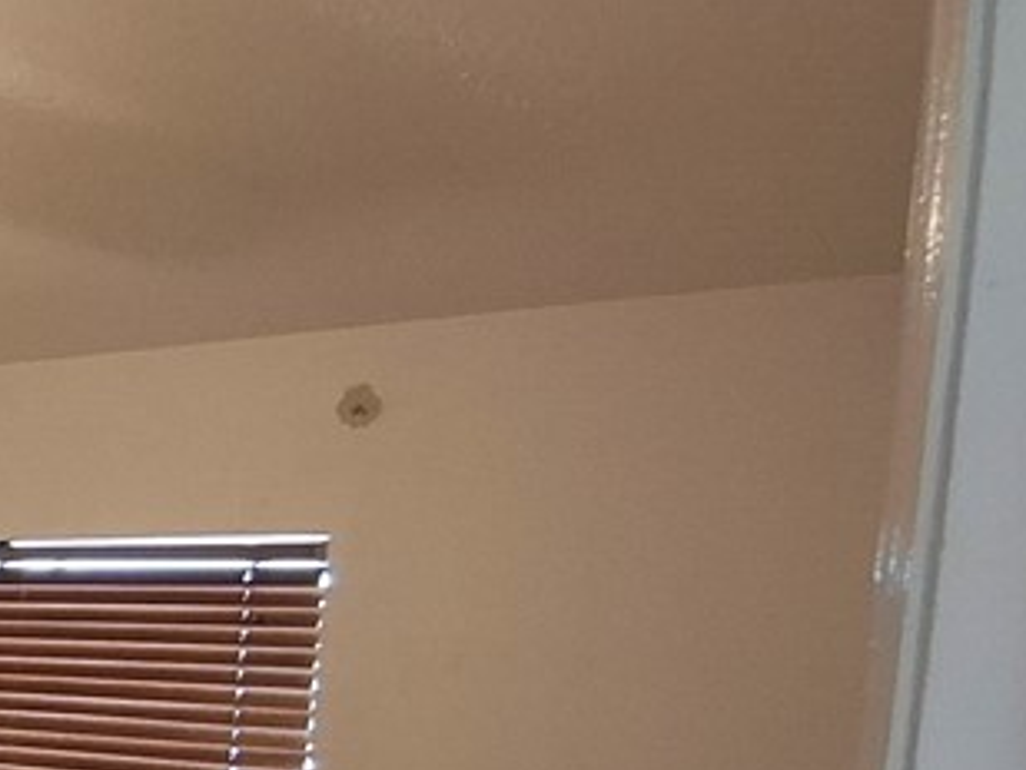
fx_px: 1572
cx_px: -598
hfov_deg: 25.1
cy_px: 816
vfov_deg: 25.8
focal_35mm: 53
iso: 125
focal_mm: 1.64
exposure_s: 1/40
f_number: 2.2
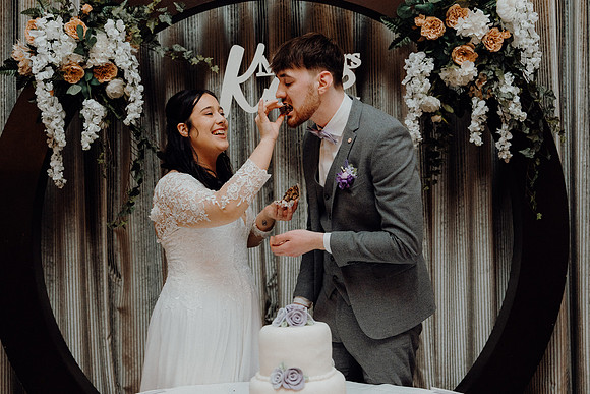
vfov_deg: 28.7
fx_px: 770
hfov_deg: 41.9
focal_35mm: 47
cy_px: 197
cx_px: 295
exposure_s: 1/200
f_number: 3.5
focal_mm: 47
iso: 2500
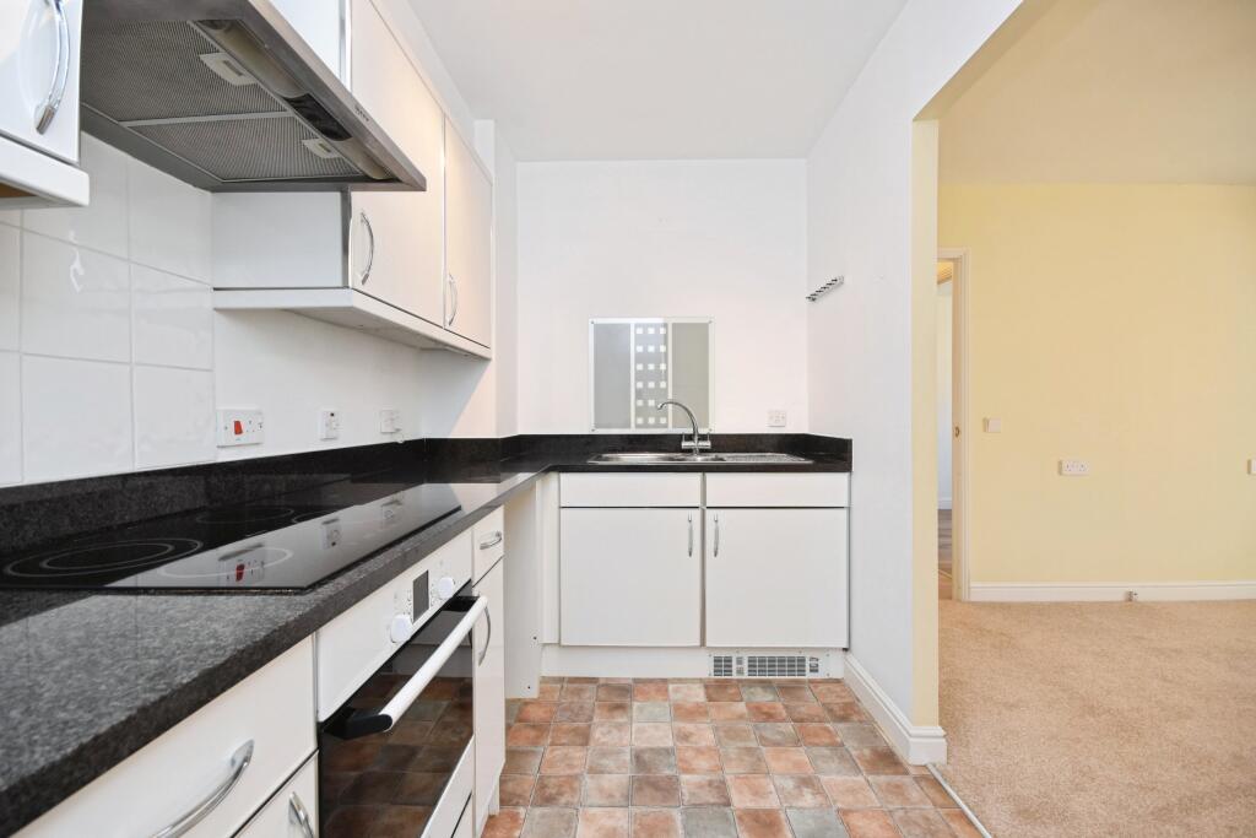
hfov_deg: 100.4
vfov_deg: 77.3
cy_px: 419
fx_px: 523
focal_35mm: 15
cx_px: 628
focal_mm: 10
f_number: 8
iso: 800
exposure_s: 1/30
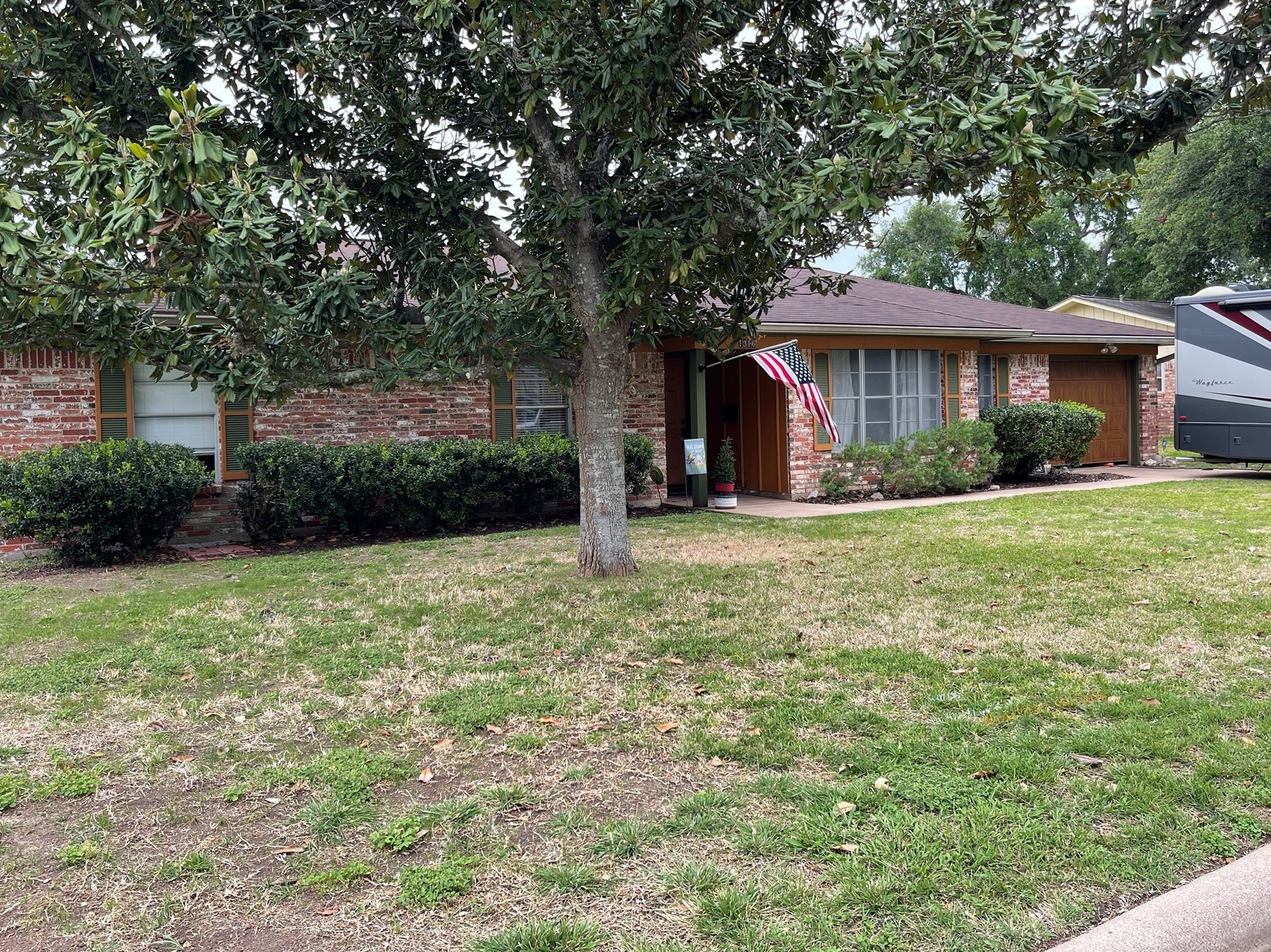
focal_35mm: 28
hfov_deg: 63.4
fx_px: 1028
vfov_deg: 49.6
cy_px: 421
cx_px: 590
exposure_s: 1/397
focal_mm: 5.1
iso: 32
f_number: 1.6
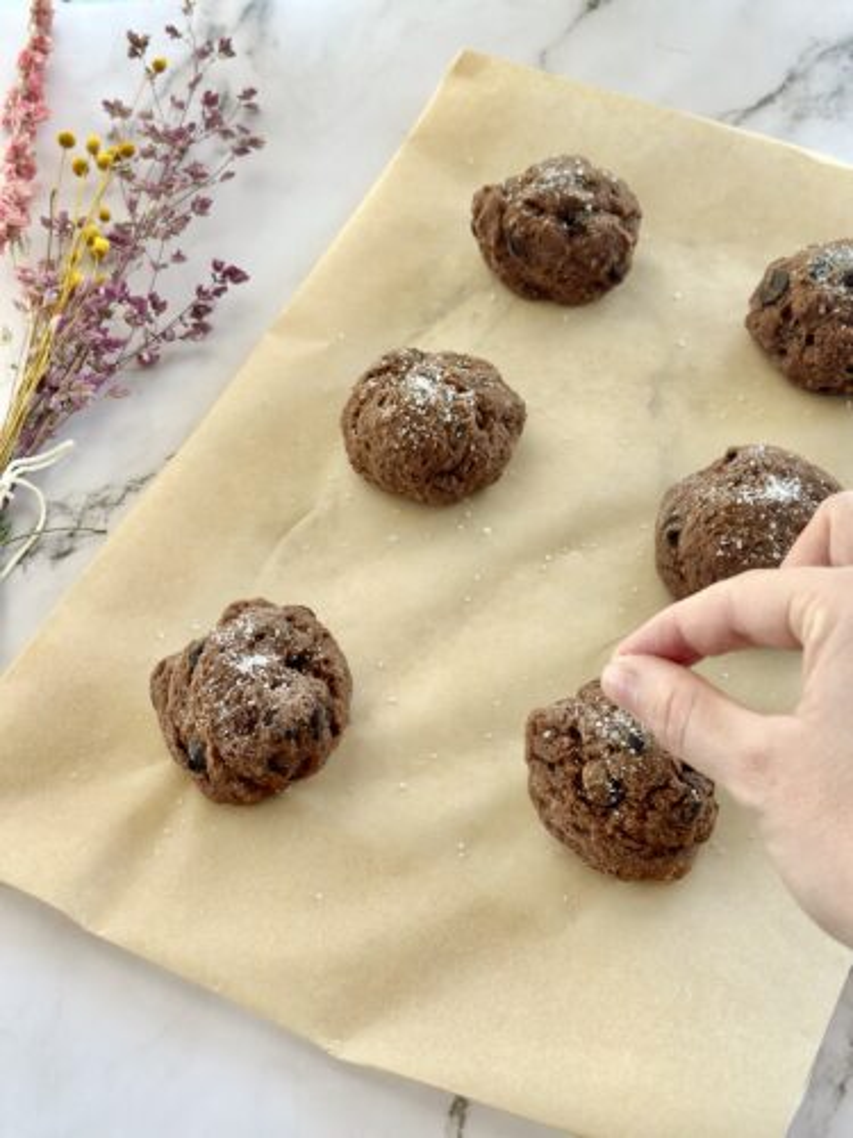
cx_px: 426
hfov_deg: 30.3
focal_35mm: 48
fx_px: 1577
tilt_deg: -56.8
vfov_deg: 39.7
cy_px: 569
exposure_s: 1/121
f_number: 1.78
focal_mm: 6.86
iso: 125
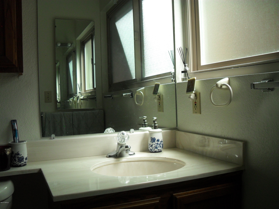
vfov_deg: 40.7
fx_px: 282
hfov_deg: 52.6
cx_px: 140
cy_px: 104
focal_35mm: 35
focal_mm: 6.2
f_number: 2.8
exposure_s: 1/180
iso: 100
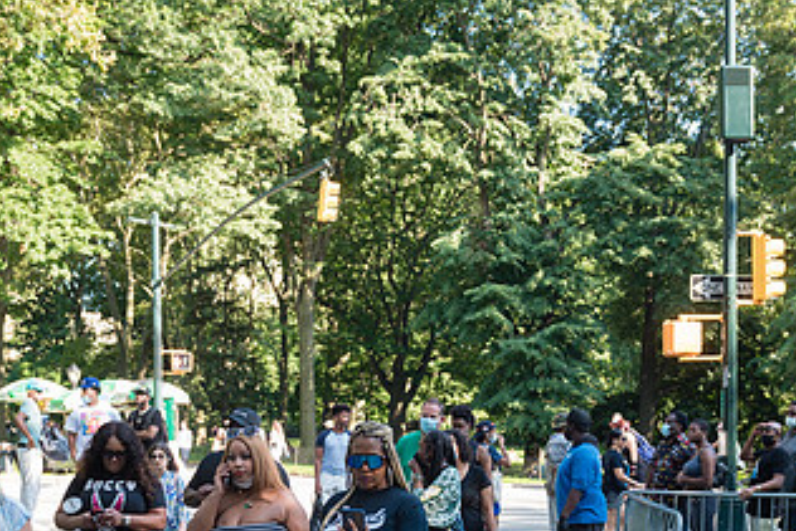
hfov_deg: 44.3
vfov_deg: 29.5
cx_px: 476
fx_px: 973
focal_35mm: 44
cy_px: 462
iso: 200
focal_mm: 24
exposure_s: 1/200
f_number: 4
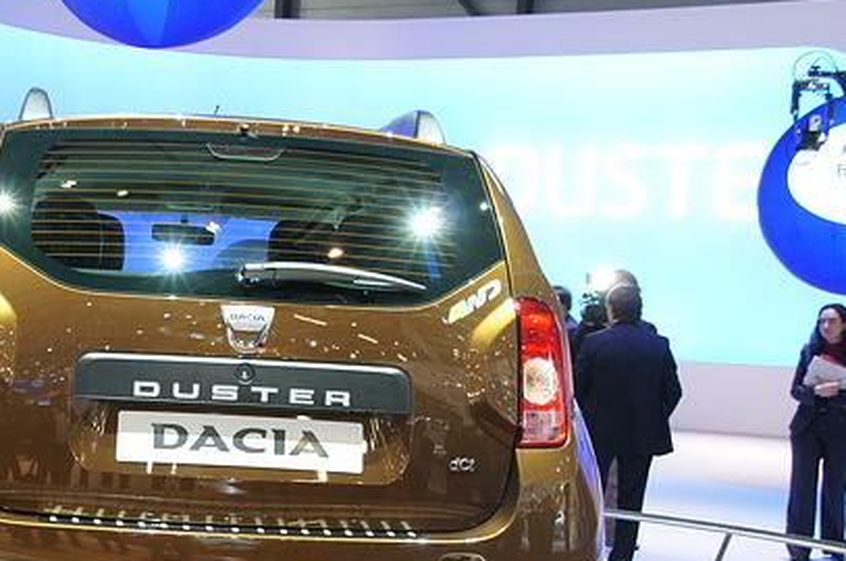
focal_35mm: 66
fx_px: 1549
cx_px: 197
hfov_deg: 30.0
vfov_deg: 20.4
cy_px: 415
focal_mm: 28
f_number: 5.6
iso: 800
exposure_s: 1/25
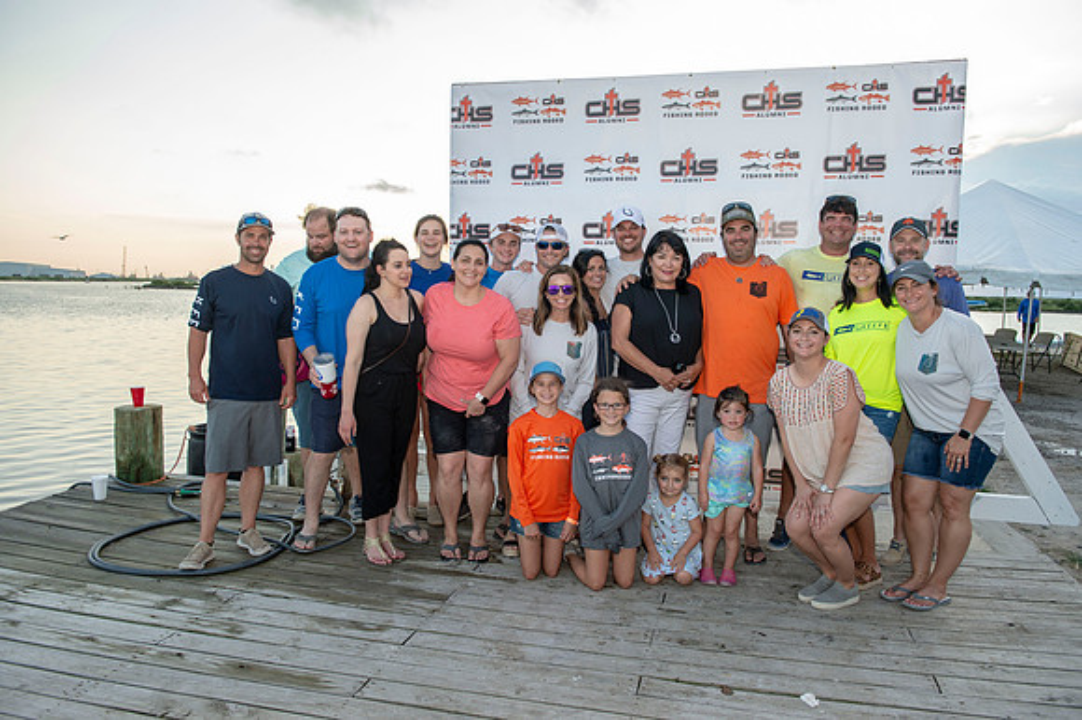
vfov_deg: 46.4
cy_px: 360
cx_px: 541
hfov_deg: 65.5
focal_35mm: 28
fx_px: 841
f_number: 4.5
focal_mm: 28
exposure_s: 1/160
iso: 200
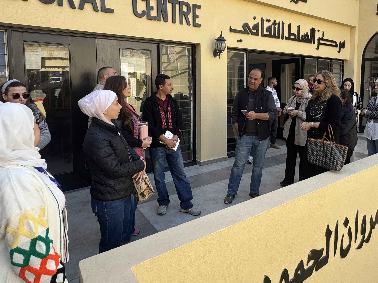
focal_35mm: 24
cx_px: 217
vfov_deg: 55.9
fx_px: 262
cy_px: 100
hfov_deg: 71.2
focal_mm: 2.22
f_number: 2.2
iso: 40
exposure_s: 1/251
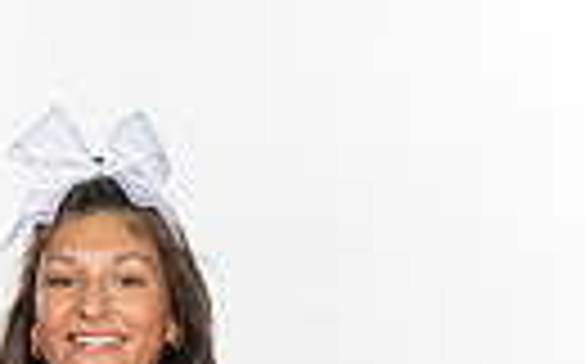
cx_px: 112
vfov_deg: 6.2
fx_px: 3154
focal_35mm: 198
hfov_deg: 10.6
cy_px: 975
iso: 800
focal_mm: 56
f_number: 7.1
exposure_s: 1/320
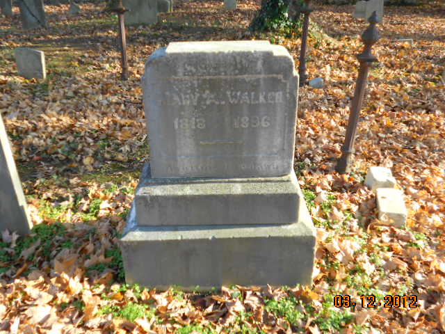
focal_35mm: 32
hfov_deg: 56.8
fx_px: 411
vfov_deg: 44.2
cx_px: 222
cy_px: 167
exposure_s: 1/80
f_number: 3.6
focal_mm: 5.8
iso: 80
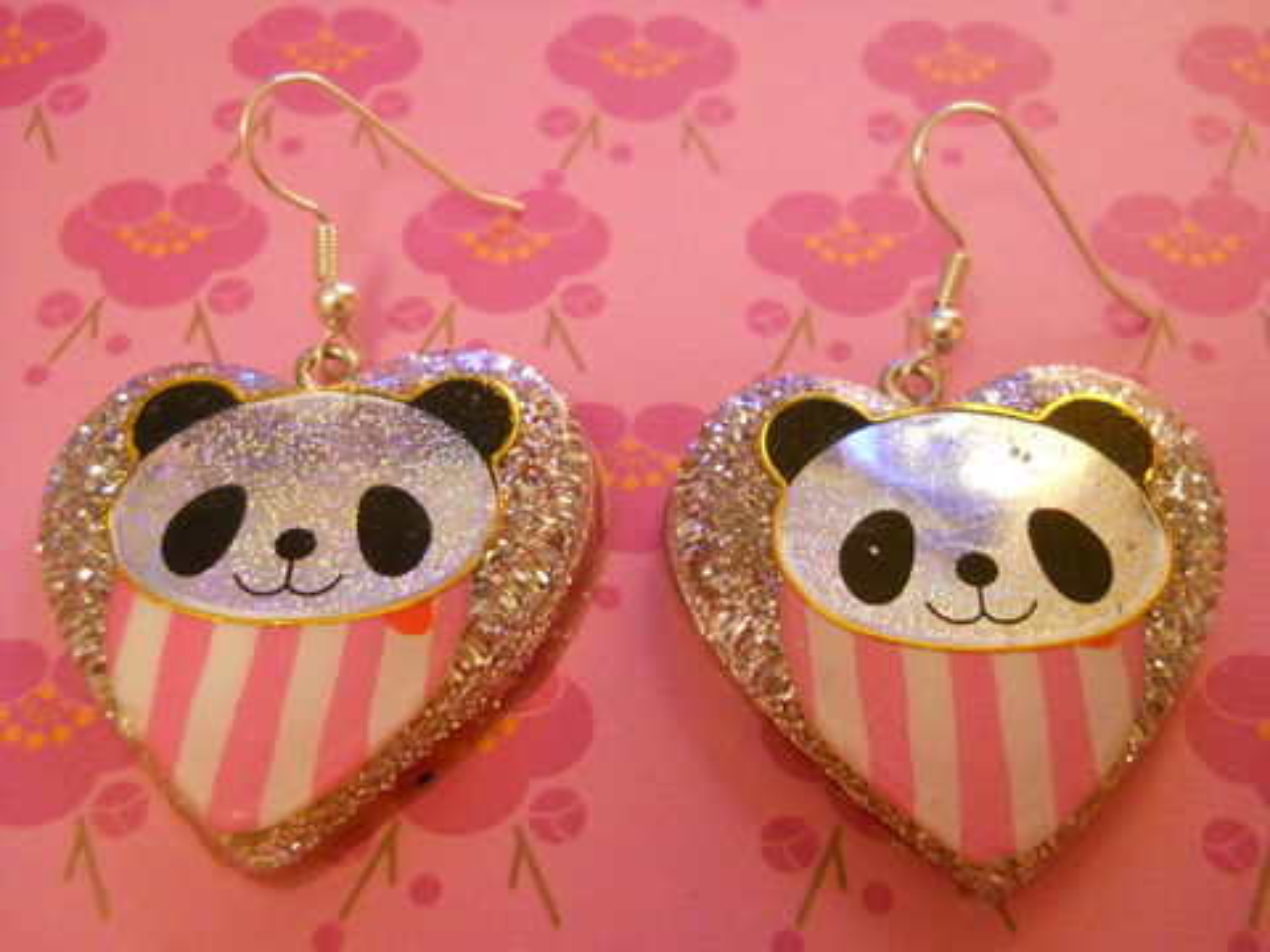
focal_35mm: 41
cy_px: 476
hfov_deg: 45.8
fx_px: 1504
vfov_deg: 35.1
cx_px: 635
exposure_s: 1/8
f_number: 3.1
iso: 500
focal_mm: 6.72
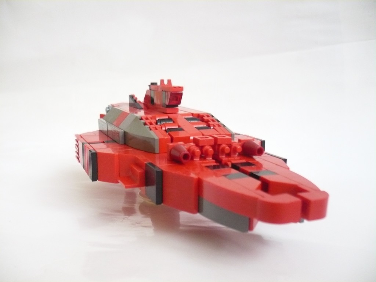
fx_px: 380
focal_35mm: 35
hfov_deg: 52.6
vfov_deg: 40.7
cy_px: 141
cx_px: 188
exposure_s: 1/13
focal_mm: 5.8
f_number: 2.8
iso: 400
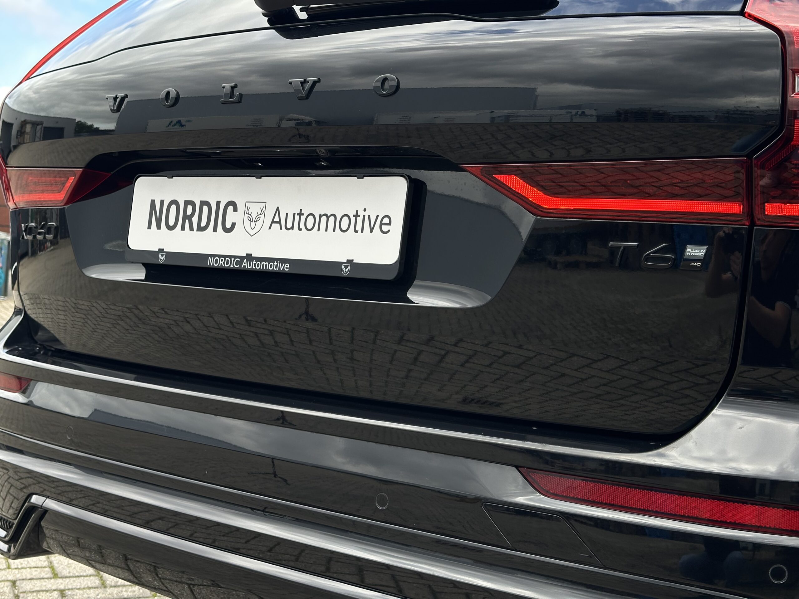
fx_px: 1108
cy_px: 300
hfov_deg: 39.7
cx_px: 400
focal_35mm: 48
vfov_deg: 30.3
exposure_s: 1/587
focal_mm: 6.86
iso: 64
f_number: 1.78
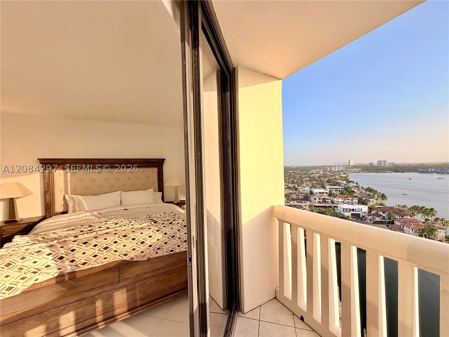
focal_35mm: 14
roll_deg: +1.3
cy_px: 168
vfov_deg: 85.7
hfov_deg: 102.1
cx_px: 224
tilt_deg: +0.2
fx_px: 182
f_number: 2.2
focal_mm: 2.22
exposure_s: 1/717
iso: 40
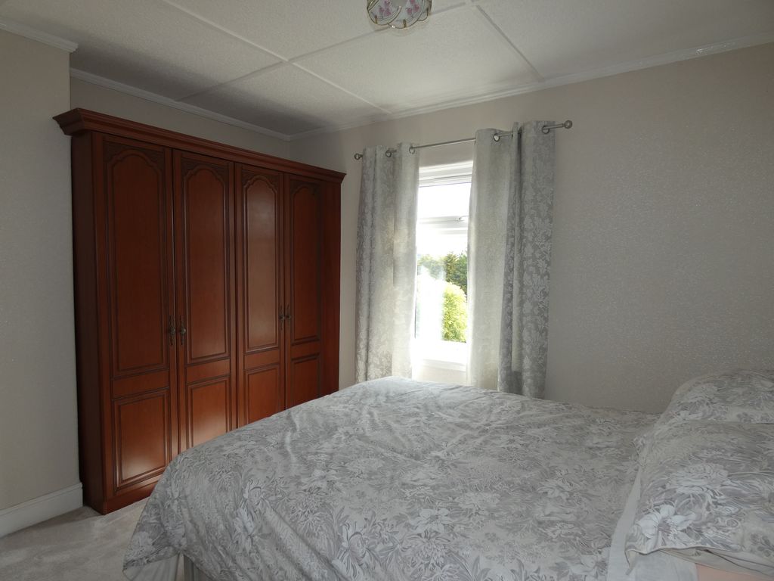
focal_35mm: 20
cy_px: 290
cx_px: 387
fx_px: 447
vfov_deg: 66.0
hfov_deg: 81.7
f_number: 2.8
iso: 80
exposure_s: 1/160
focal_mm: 3.6
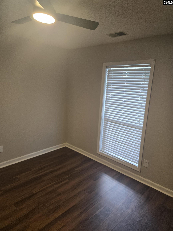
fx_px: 153
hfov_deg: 58.9
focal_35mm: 23
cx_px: 86
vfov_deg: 73.9
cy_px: 116
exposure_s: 1/120
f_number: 1.8
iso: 250
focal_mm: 5.4
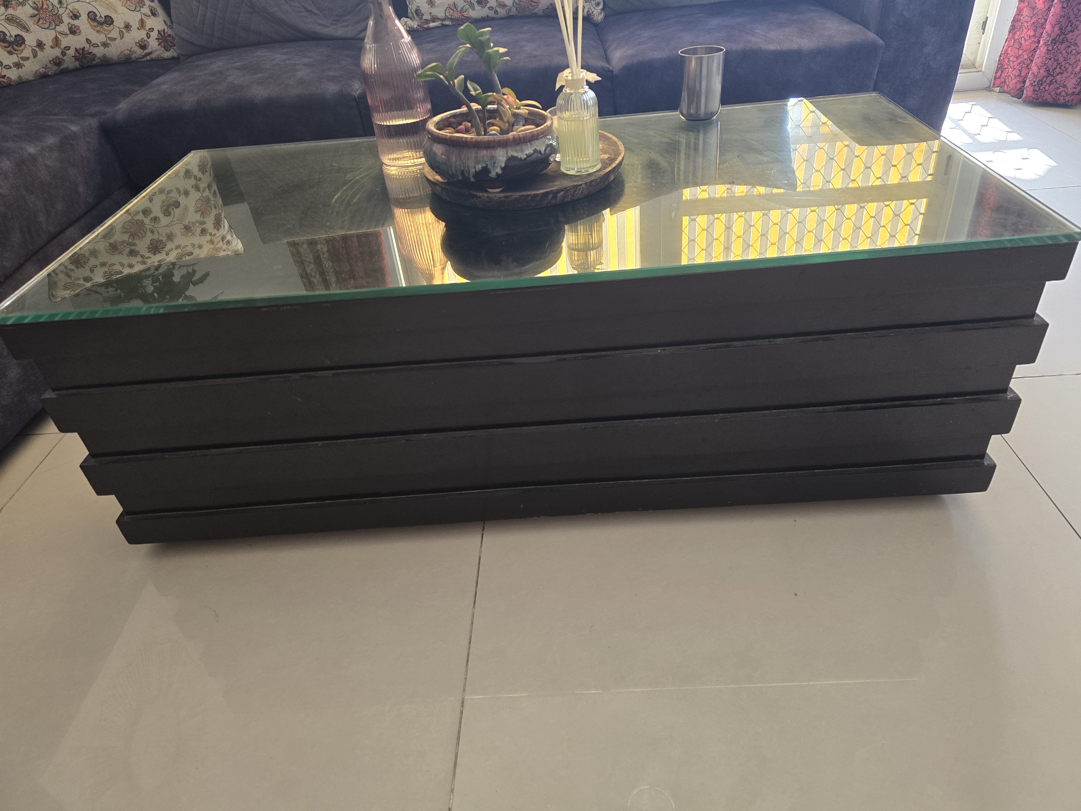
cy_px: 406
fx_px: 718
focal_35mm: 23
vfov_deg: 58.9
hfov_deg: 73.9
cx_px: 540
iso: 320
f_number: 1.7
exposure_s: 1/120
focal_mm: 6.3
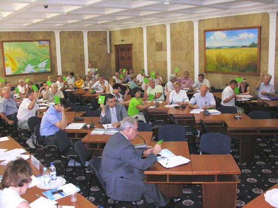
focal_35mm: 35
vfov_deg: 40.7
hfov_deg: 52.6
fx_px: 281
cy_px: 104
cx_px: 139
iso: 95
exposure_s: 1/60.1
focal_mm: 8.9
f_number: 2.8
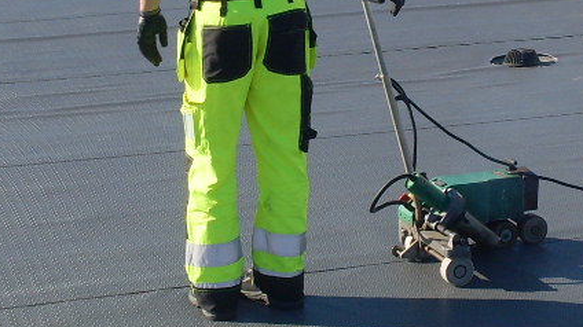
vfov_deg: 12.0
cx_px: 294
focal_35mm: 100
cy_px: 56
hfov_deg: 21.4
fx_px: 1545
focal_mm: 6.3
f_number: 8.4
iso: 80
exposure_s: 1/180
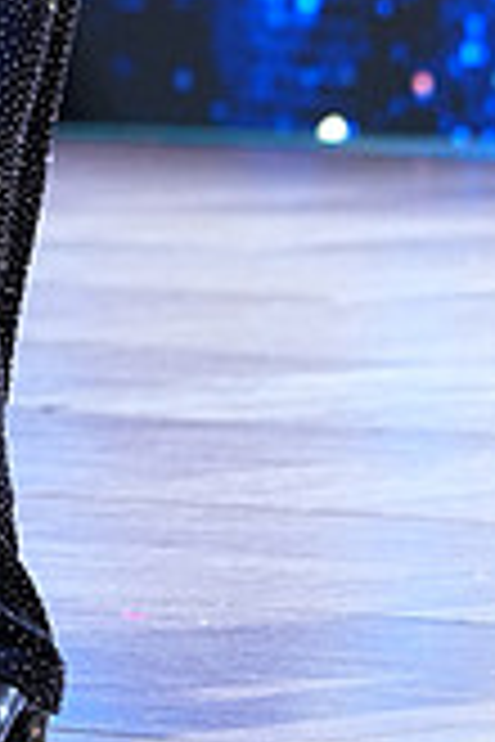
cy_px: -265
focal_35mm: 486
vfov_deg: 4.2
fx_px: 10023
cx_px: -259
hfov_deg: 2.8
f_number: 4
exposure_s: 1/400
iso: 1600
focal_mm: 138
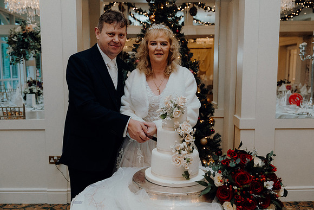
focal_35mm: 34
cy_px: 105
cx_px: 157
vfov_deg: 38.9
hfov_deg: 55.8
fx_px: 297
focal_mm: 34
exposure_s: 1/200
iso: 2500
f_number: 3.5
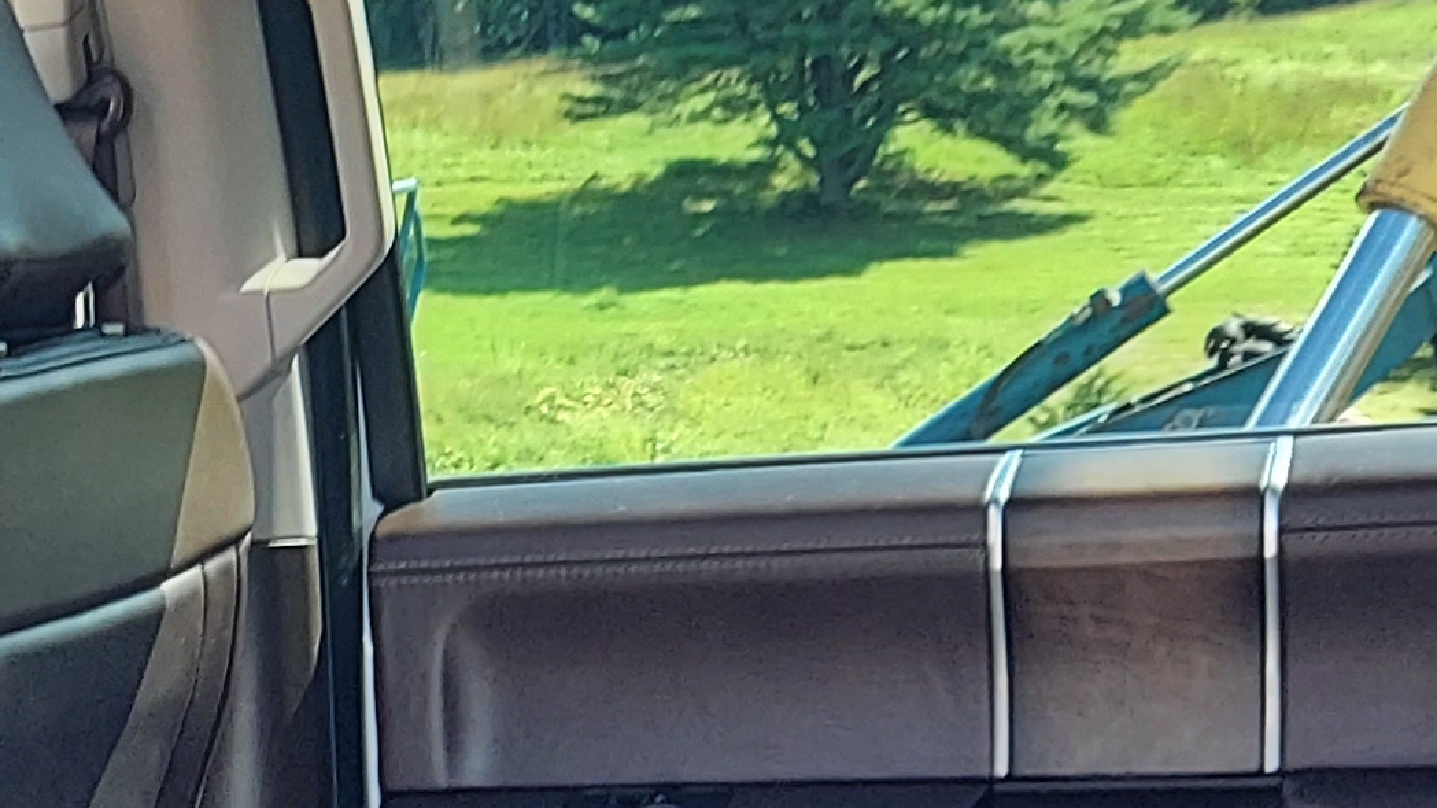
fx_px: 3962
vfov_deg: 11.3
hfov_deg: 19.4
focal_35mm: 104
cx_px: -289
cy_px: 1118
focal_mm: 4.6
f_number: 2
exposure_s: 1/50
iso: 80
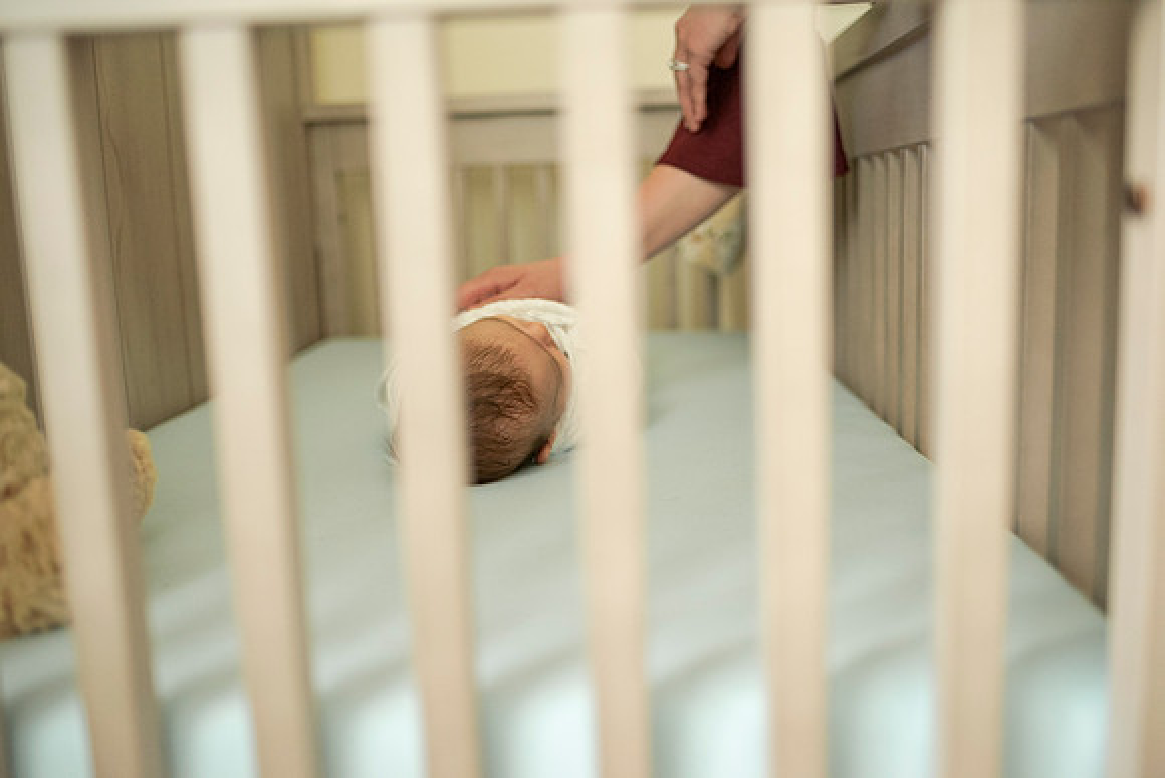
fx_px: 1133
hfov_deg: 54.4
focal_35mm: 35
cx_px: 582
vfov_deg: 37.9
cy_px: 389
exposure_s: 1/125
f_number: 1.8
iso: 800
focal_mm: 35
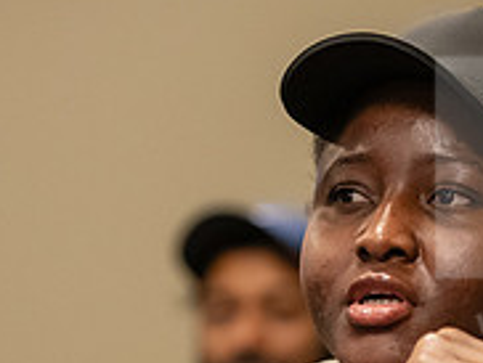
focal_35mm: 355
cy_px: 378
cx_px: 356
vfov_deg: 4.2
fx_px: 4960
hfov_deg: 5.6
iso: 3200
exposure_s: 1/250
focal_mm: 116
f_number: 2.8
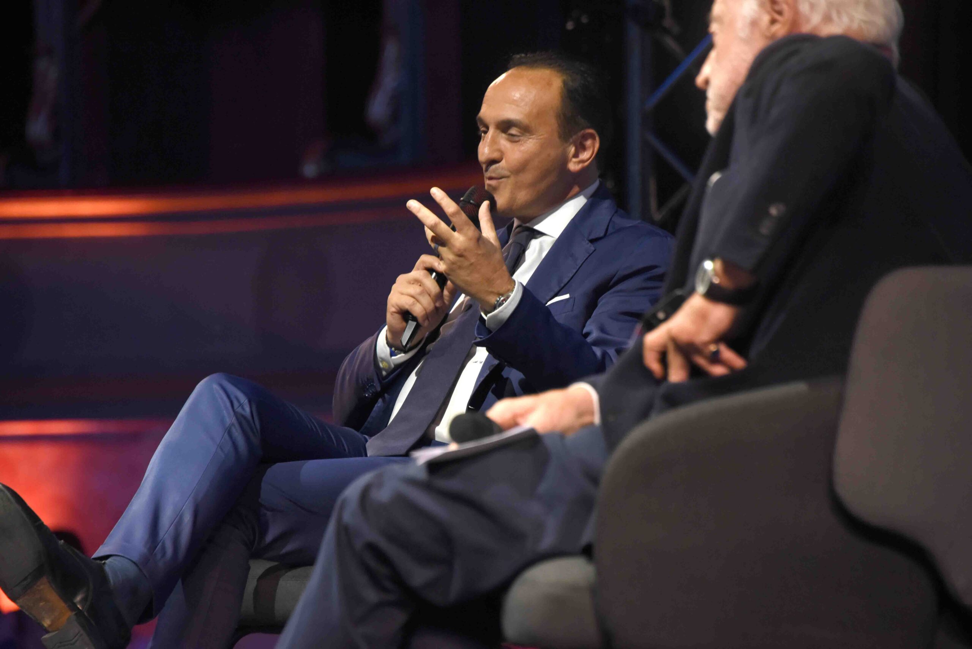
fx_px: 8103
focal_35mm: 300
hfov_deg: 6.9
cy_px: 324
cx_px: 486
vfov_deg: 4.6
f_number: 7.1
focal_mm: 300
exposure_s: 1/125
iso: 3200
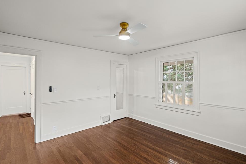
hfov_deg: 93.2
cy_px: 83
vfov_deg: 70.4
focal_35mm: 17
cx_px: 129
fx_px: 116
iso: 500
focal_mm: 16
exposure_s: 1/5
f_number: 6.3
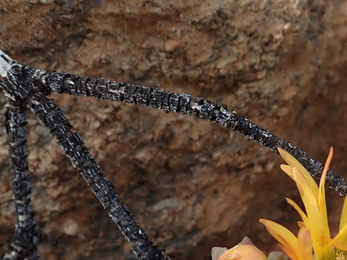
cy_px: 267
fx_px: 691
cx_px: 321
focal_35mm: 69
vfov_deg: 20.5
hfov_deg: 27.0
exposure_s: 1/400
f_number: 3.2
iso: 100
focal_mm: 5.5
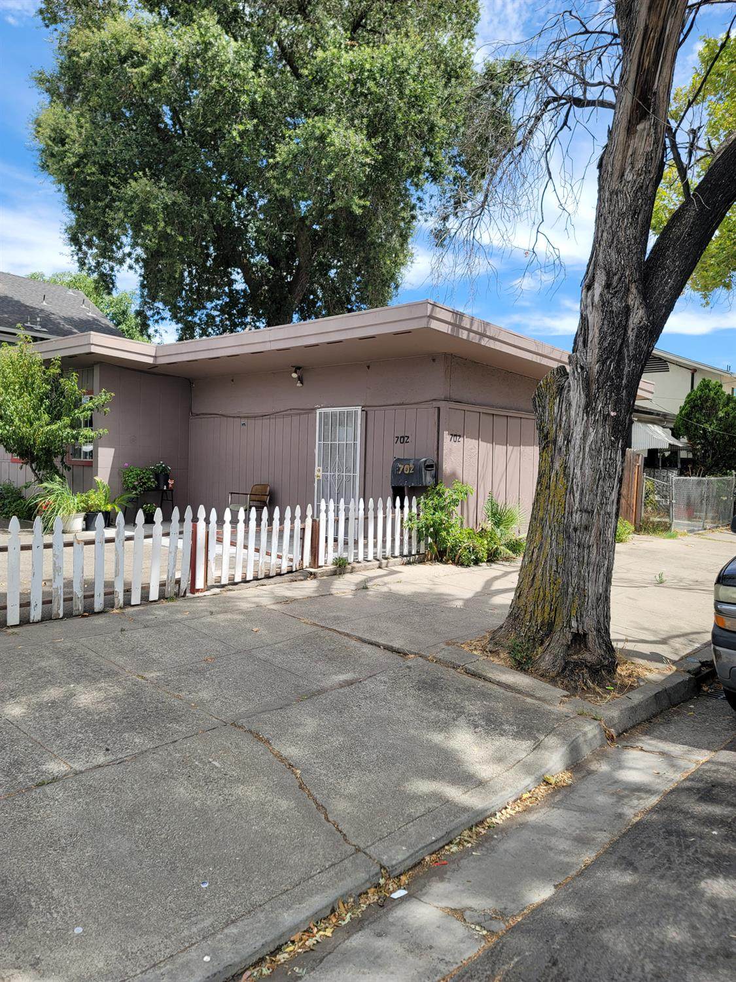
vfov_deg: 69.4
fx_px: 709
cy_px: 491
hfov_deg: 54.9
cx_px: 368
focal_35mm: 25
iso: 20
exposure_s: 1/612
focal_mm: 7
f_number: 1.8
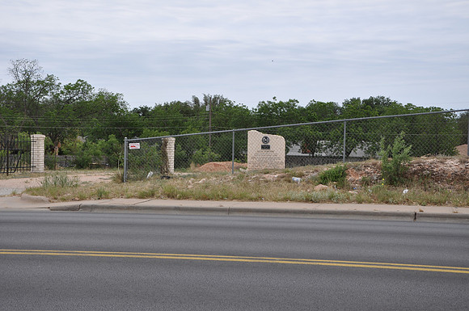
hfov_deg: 29.9
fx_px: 878
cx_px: 234
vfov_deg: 20.1
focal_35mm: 68
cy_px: 156
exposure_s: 1/250
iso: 200
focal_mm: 45
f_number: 8
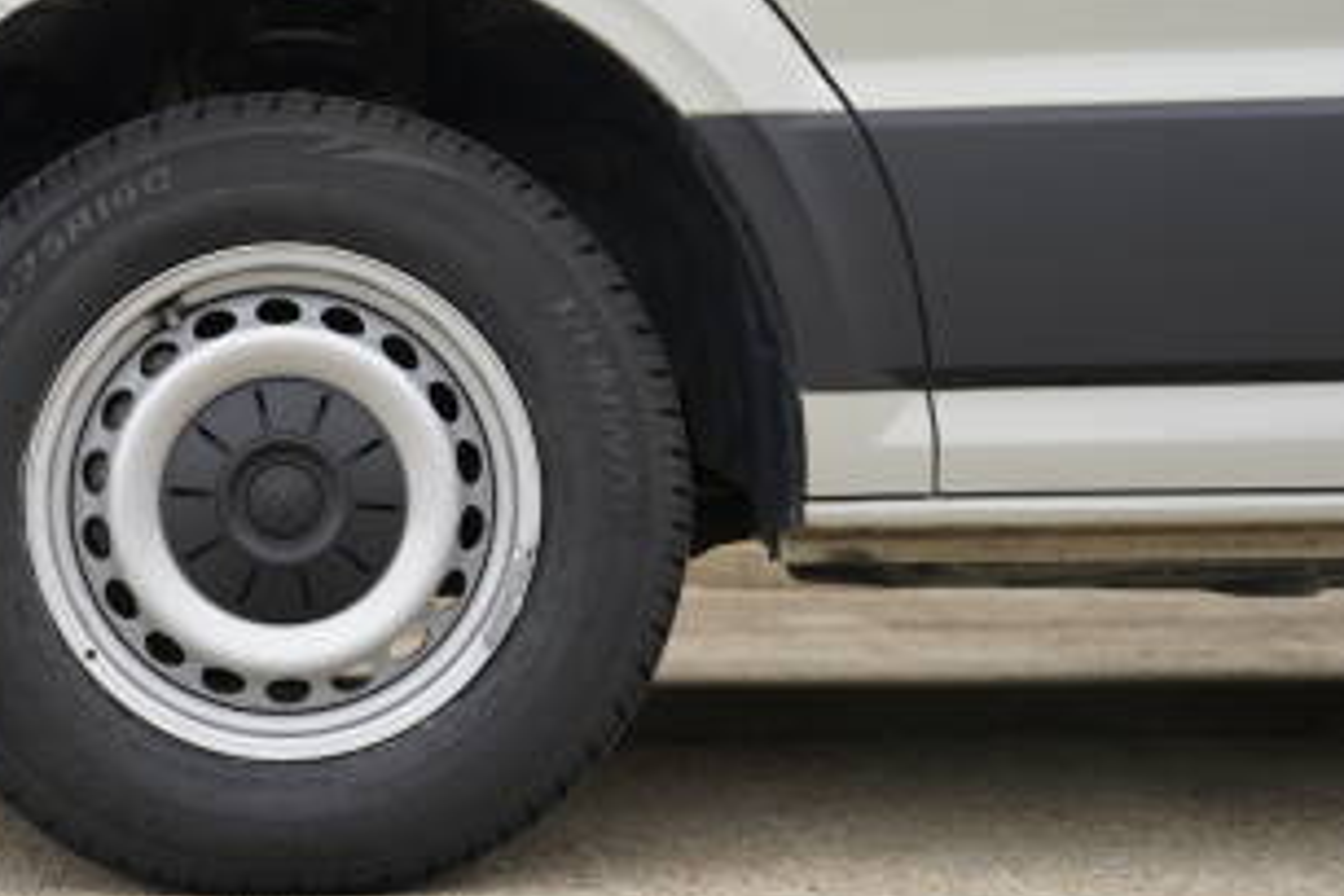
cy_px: 211
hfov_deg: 28.1
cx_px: 285
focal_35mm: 70
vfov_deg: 19.2
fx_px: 2630
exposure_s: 1/160
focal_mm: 33.7
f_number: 4
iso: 320
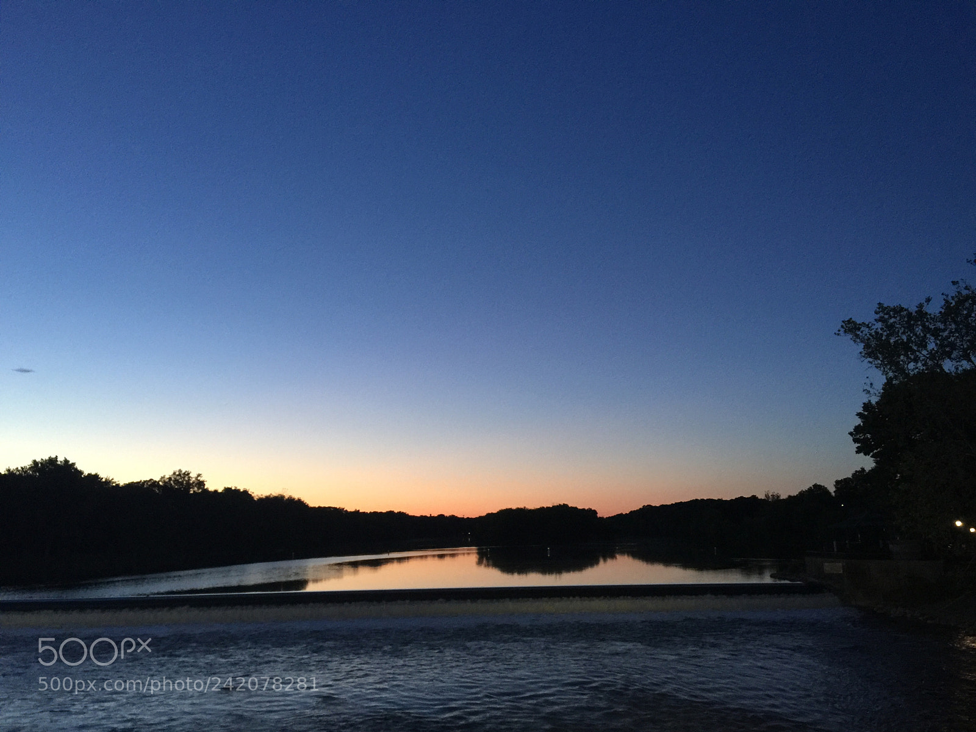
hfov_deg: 61.7
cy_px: 366
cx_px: 488
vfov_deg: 48.2
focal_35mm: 29
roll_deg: -0.3
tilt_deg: +9.8
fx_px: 818
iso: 80
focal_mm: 4.15
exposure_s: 1/15
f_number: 2.2
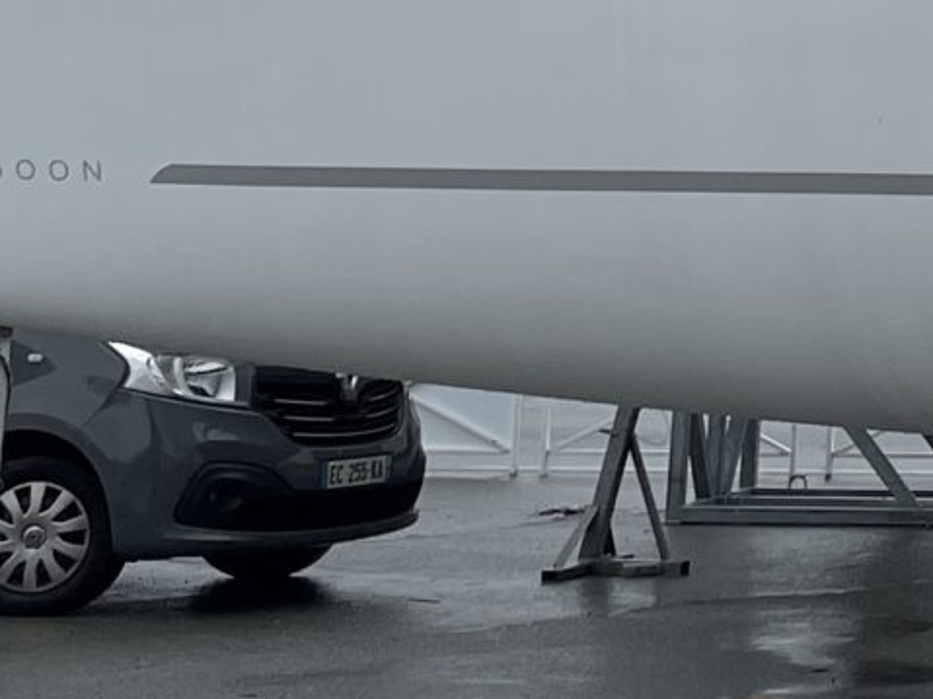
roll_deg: +0.7
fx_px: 3746
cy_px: -323
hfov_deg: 12.8
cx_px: 1698
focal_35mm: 139
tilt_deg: +8.0
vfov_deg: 10.3
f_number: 1.6
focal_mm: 4.2
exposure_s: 1/1135
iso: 32
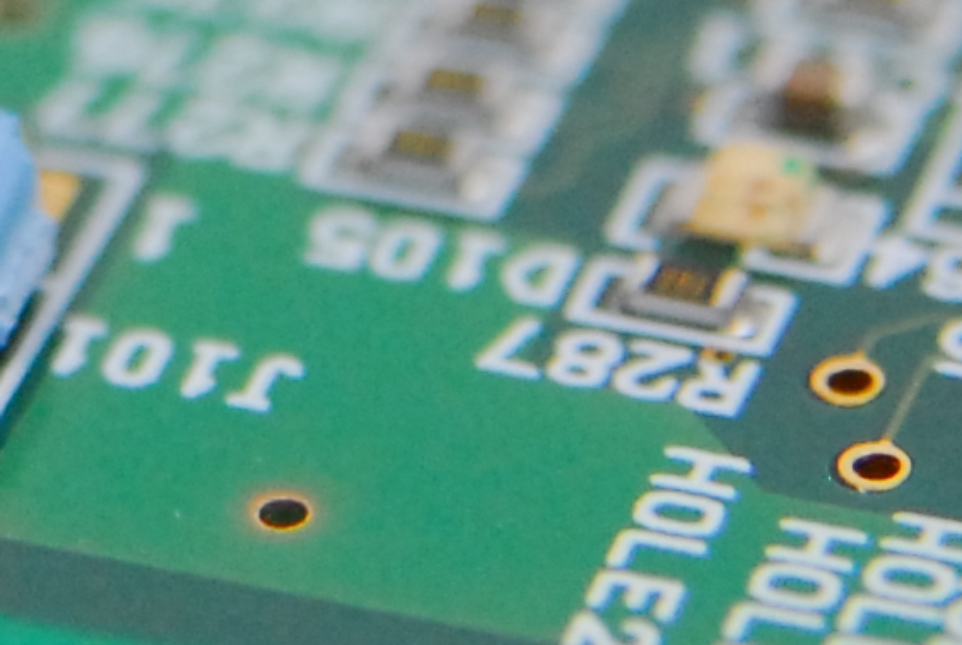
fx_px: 16562
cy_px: -551
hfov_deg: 3.3
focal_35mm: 619
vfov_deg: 2.2
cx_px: -472
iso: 800
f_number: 3.8
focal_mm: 60
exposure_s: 1/125
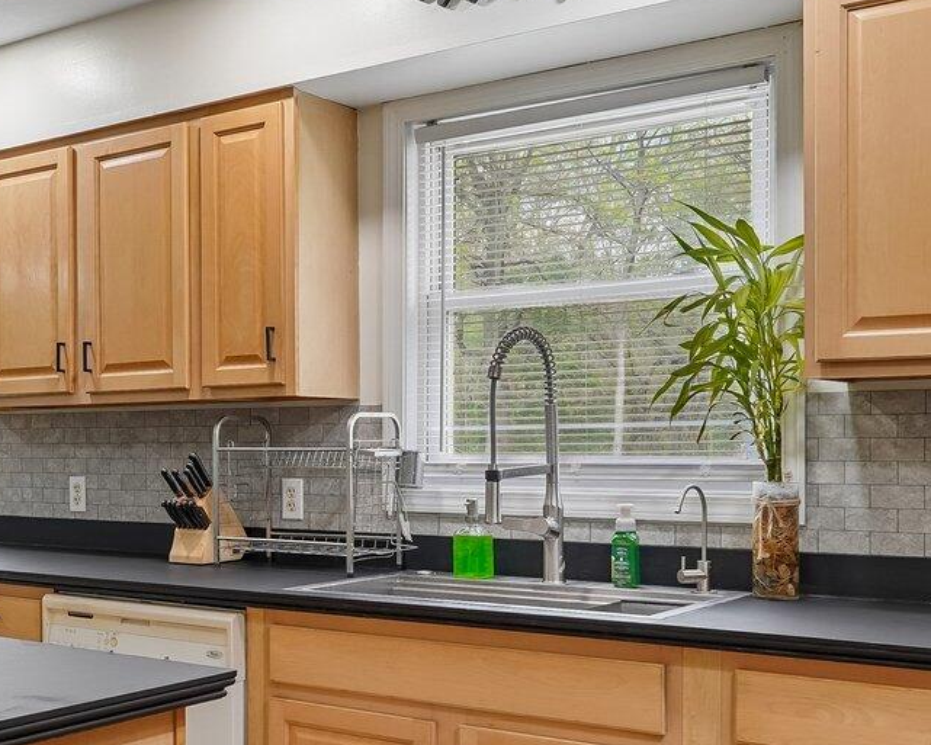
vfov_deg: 31.3
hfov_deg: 36.9
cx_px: 142
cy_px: 458
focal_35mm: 48
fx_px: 1323
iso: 400
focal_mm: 16
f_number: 8
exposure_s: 1/25
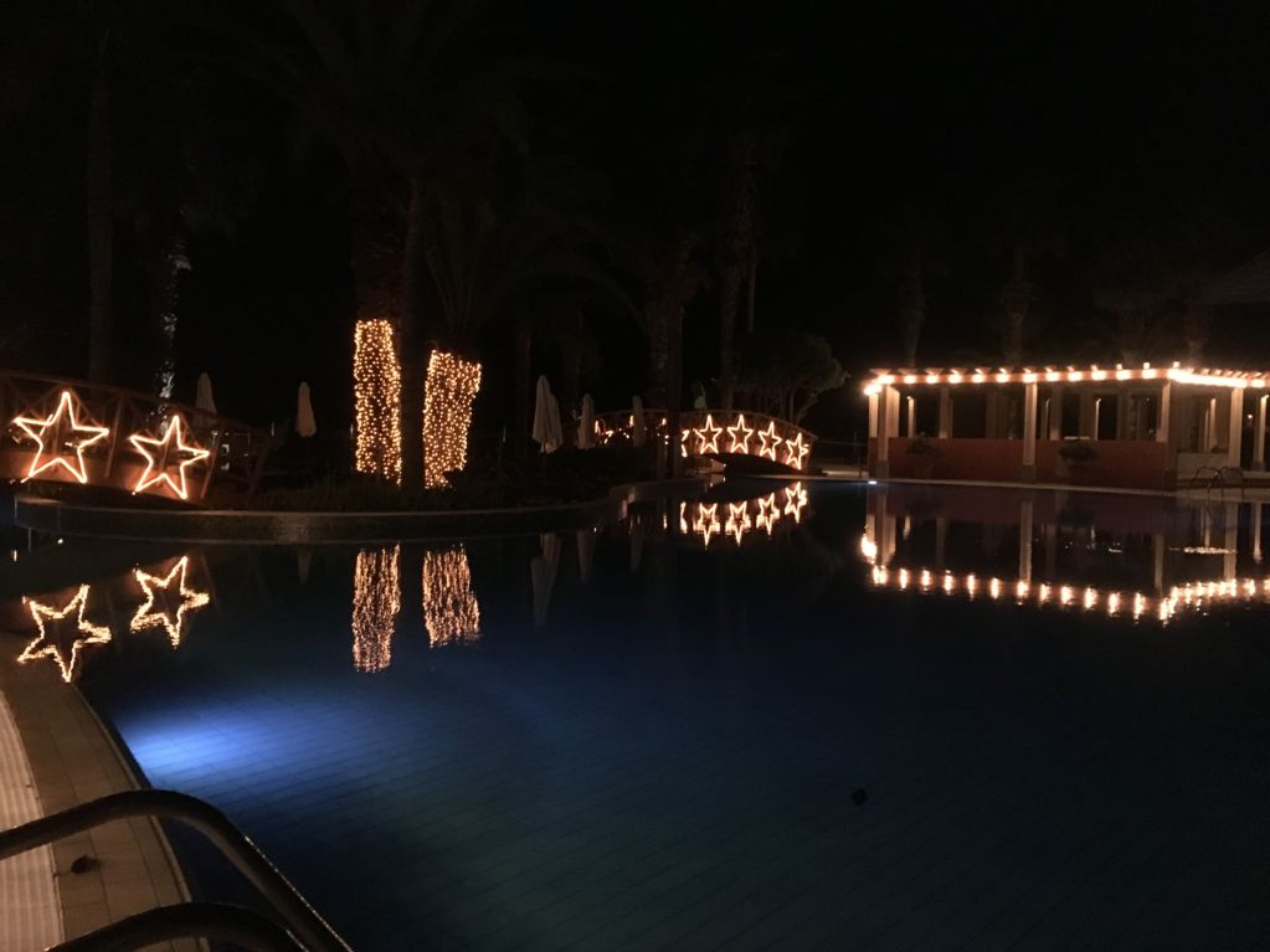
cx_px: 635
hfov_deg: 61.7
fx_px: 1064
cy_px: 476
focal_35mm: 29
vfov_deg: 48.2
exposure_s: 1/17
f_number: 2.2
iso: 320
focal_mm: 4.15
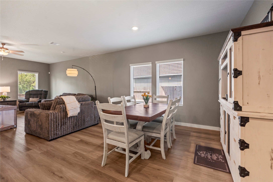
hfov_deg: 95.0
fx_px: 125
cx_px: 136
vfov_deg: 72.1
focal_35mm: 16
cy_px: 91
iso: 400
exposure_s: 1/3
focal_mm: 16.5
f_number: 8
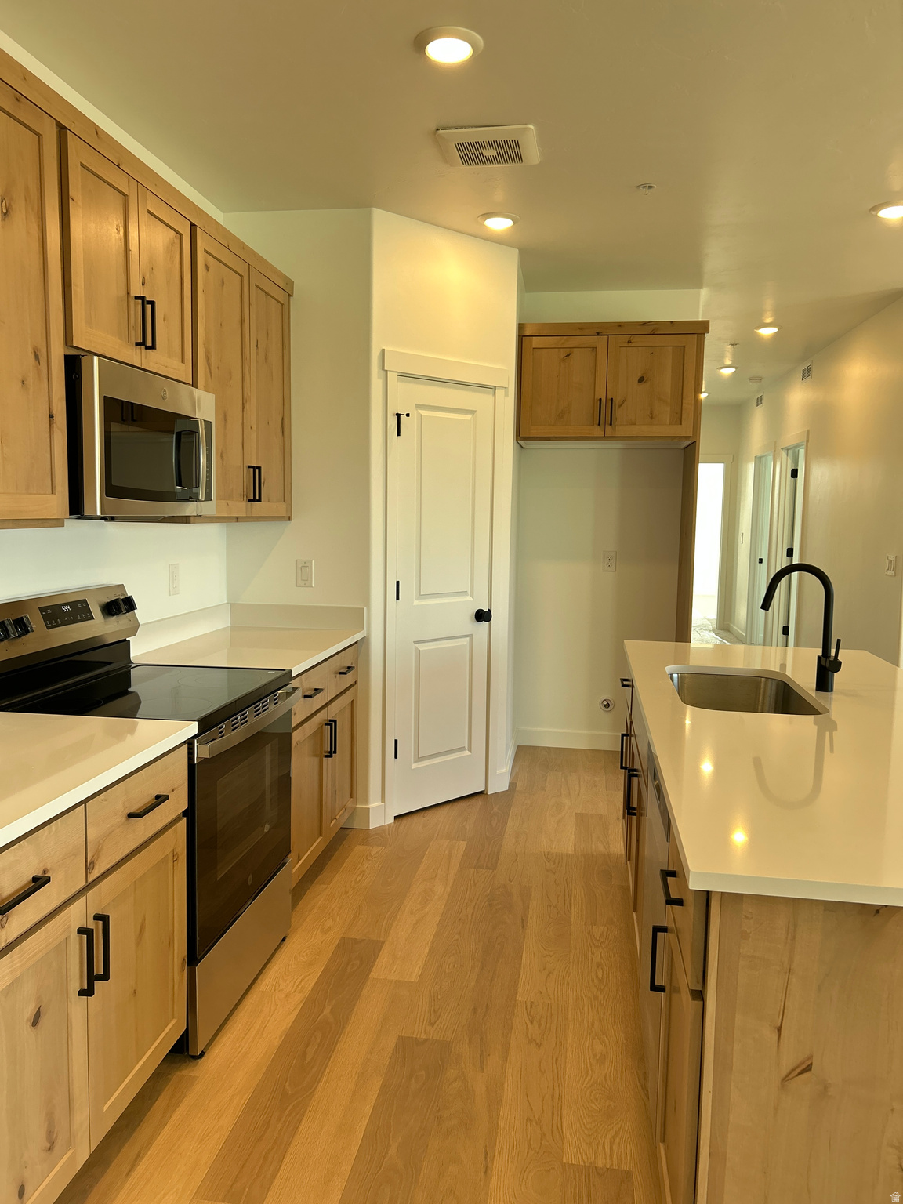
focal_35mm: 26
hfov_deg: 53.1
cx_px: 452
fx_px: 904
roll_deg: -1.5
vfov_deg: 67.3
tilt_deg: -5.5
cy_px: 602
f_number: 1.5
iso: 80
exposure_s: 1/120
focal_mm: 5.7
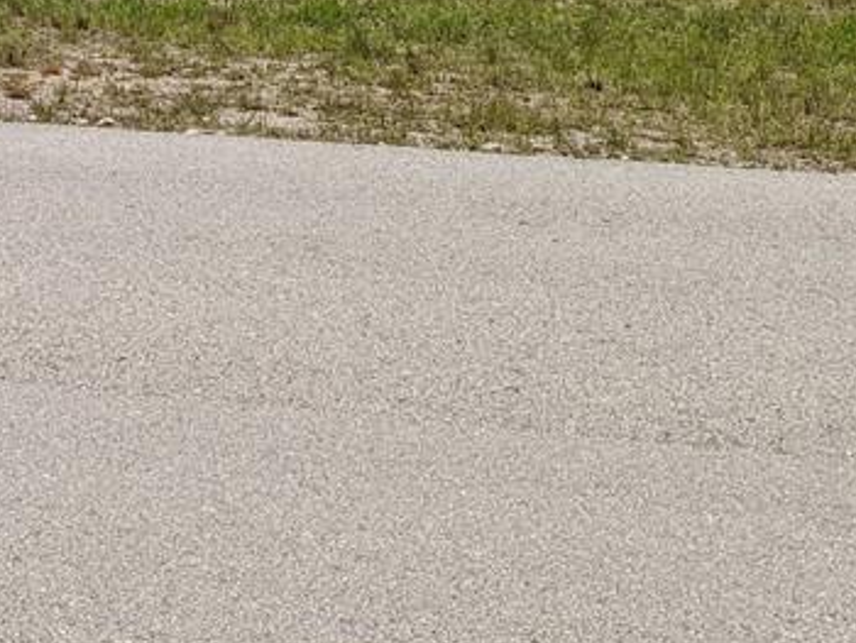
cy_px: -286
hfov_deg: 24.3
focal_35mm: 70
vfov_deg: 18.8
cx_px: -256
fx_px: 1732
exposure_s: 1/3333
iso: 43
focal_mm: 6.81
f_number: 1.85
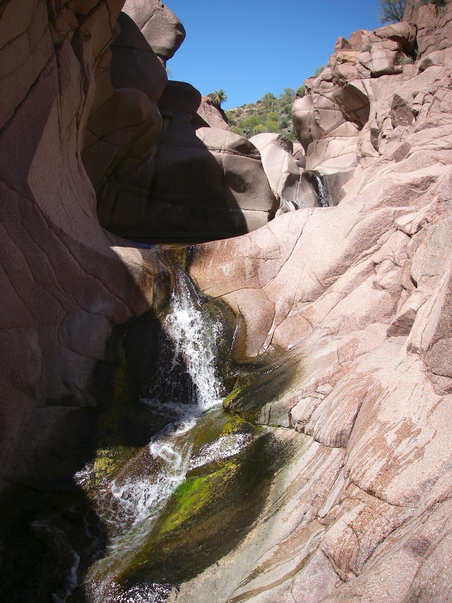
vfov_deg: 49.0
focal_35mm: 38
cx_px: 226
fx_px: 662
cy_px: 302
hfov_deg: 37.7
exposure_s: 1/640
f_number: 3.3
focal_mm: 6.3
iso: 64
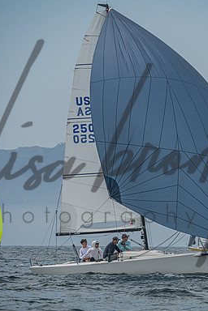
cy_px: 157
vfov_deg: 4.5
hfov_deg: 3.0
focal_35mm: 456
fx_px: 3952
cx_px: 178
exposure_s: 1/4000
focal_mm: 280
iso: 500
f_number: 8
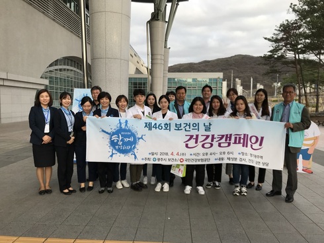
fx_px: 262
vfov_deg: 49.8
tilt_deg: -4.0
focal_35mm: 28
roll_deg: +1.1
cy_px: 122
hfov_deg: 63.4
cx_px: 162
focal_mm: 3.99
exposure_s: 1/348
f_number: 1.8
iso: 20
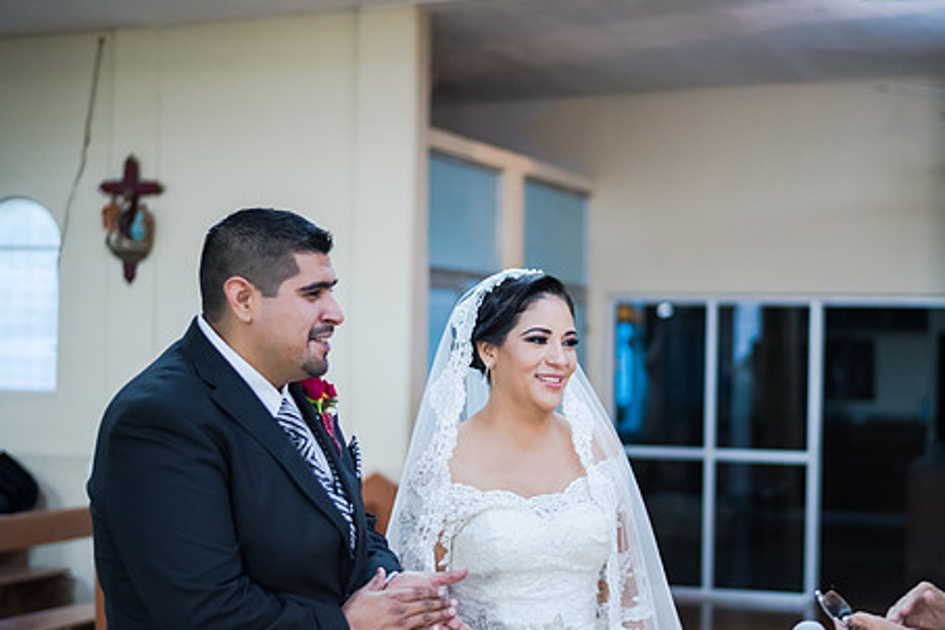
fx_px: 1680
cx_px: 538
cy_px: 381
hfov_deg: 31.4
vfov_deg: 21.2
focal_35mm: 64
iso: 1600
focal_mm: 50
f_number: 1.8
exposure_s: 1/160
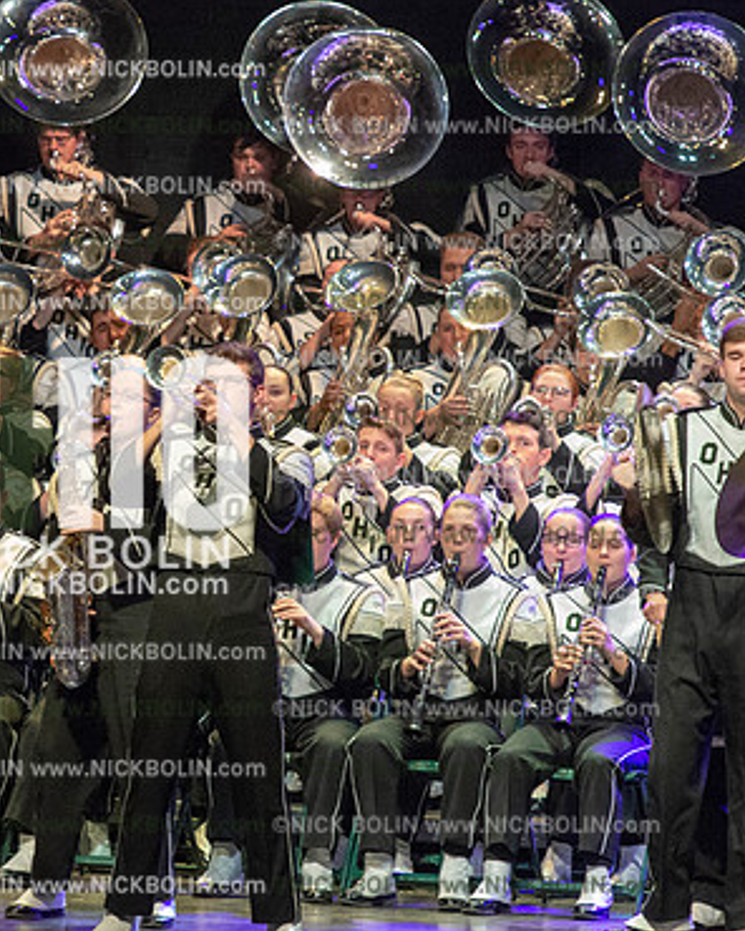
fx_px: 9316
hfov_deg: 4.6
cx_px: 70
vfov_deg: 5.7
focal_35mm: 338
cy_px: 476
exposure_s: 1/200
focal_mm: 230
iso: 8000
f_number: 7.1
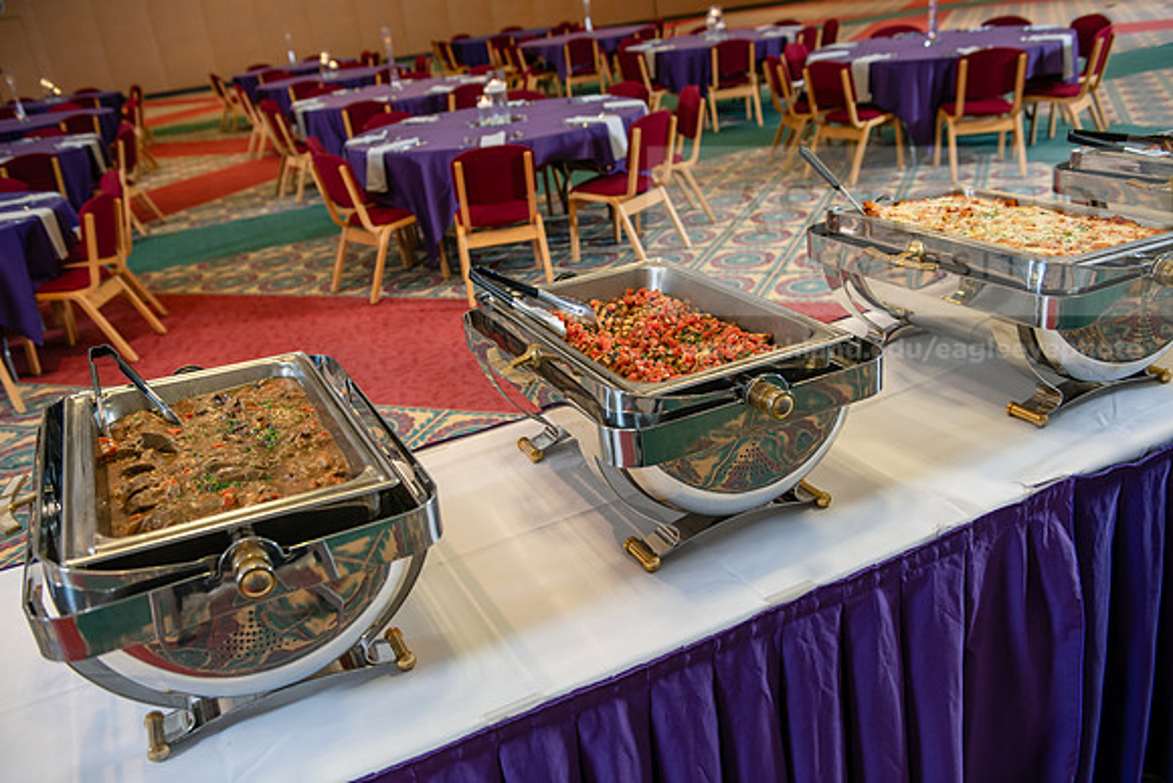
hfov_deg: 58.7
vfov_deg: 41.1
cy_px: 392
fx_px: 1043
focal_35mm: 32
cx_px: 586
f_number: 3.5
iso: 500
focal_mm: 32
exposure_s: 1/125
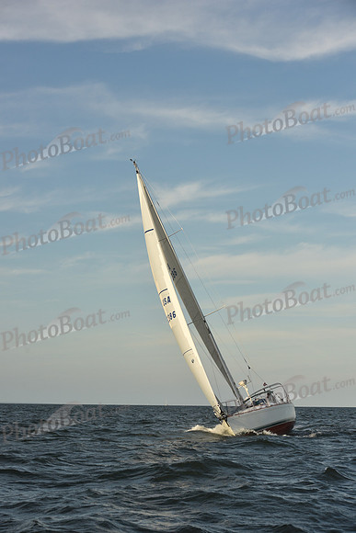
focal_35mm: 70
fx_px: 1038
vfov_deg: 28.8
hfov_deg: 19.5
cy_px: 266
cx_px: 178
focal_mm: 70
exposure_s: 1/1000
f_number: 6.3
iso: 250
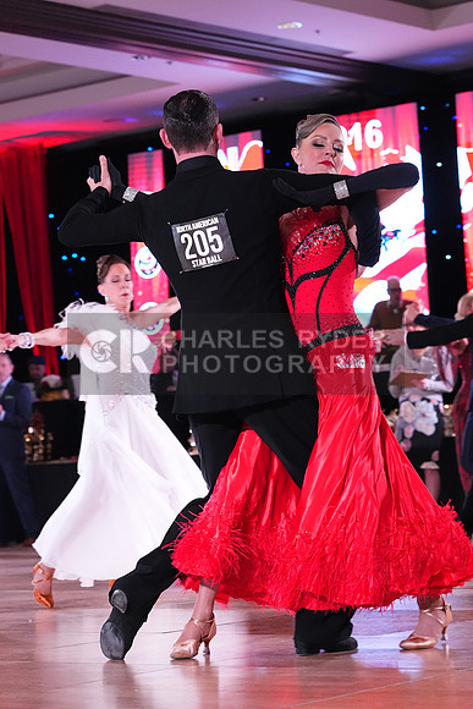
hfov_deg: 14.0
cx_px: 236
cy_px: 354
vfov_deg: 20.8
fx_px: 1930
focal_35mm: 98
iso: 8000
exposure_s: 1/320
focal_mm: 98
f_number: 5.6
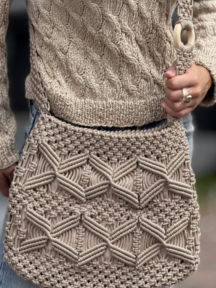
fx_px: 1181
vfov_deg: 13.9
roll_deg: -3.9
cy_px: 159
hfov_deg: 10.4
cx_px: 109
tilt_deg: -16.1
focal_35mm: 142
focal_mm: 15.66
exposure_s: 1/477
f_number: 2.8
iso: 64
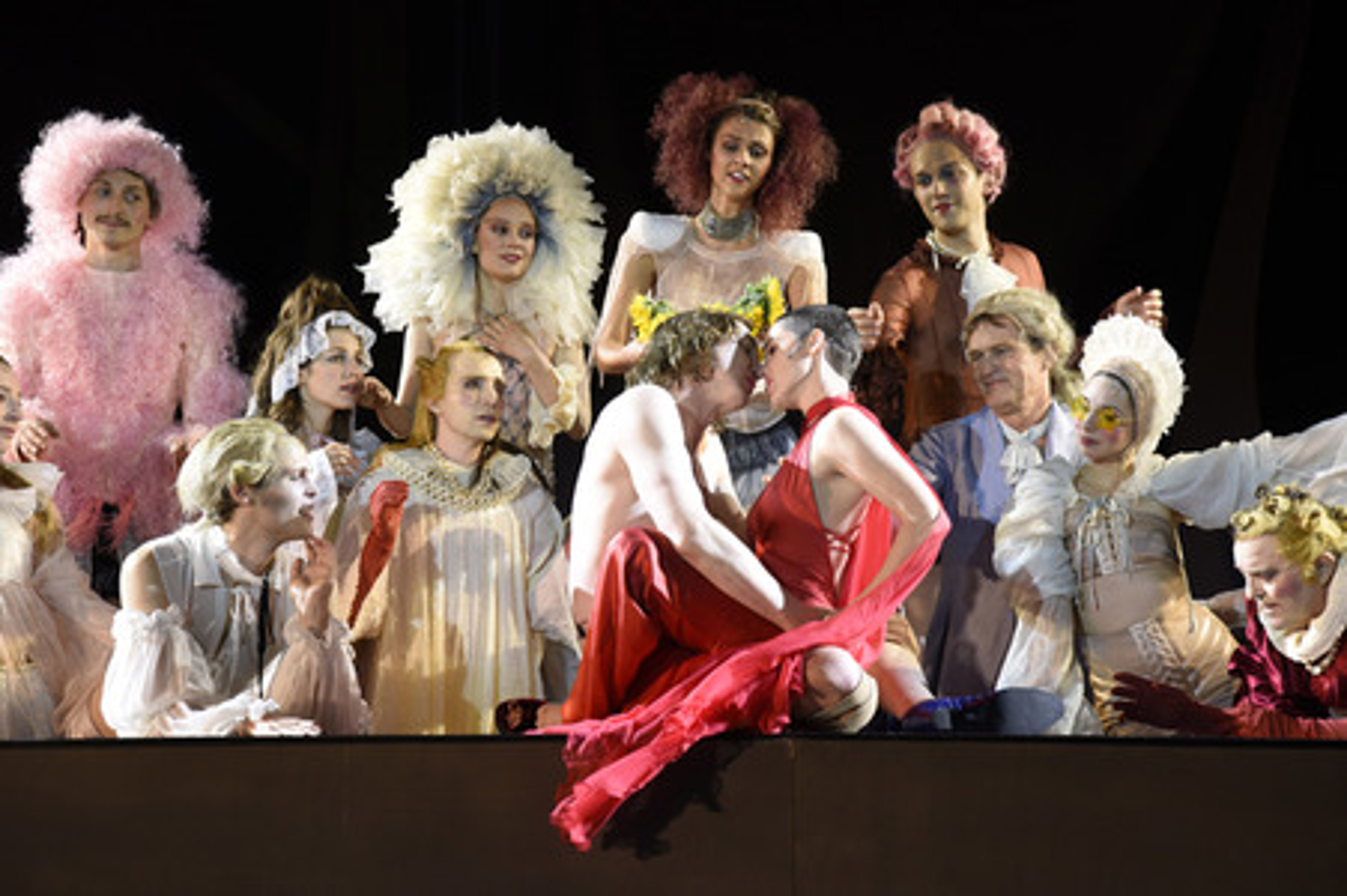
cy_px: 448
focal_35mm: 120
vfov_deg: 11.4
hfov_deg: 17.1
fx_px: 4487
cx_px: 674
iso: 1000
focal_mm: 120
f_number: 5.6
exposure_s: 1/100
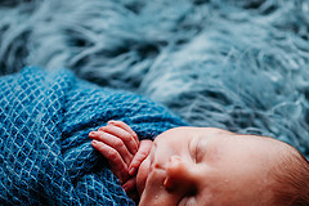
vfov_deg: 28.1
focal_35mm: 45
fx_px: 386
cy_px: 205
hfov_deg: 43.4
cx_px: 184
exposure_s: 1/200
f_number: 2.2
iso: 80
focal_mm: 24
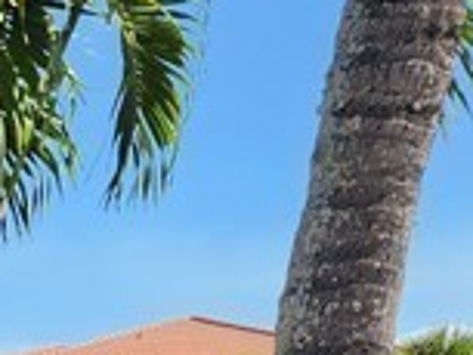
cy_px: 824
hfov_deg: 10.6
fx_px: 2106
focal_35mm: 154
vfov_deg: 8.8
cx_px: -730
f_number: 1.8
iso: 20
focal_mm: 5.4
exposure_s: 1/973
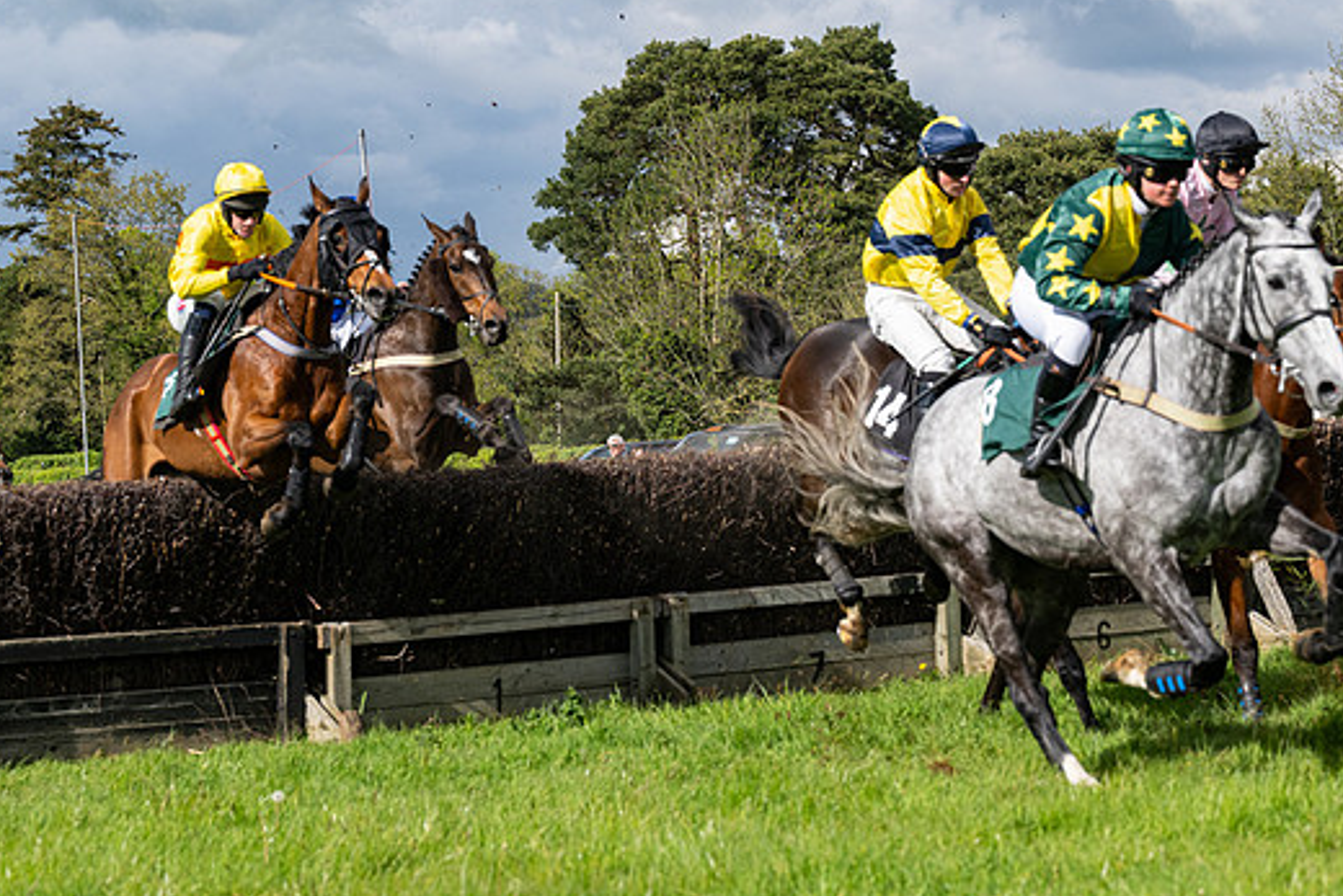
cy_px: 477
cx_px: 689
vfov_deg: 13.8
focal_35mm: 99
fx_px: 3694
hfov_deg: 20.6
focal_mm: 70
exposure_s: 1/3200
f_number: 5
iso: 400
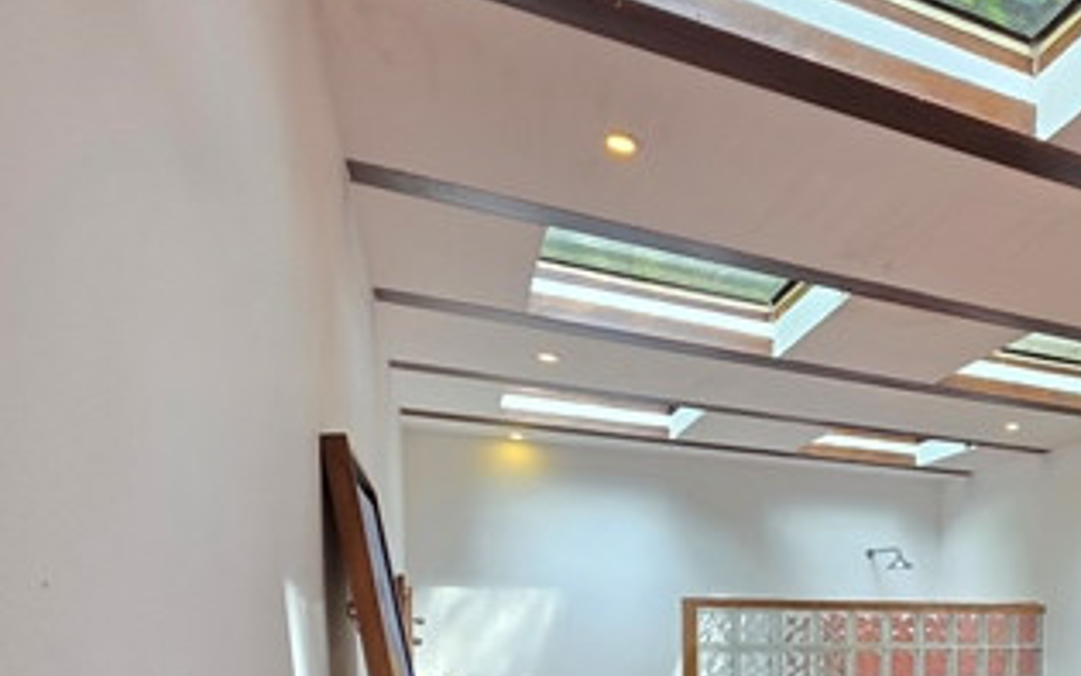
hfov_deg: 56.6
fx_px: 825
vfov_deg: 38.7
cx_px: 988
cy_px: 697
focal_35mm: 28
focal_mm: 2.2
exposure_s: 1/120
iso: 100
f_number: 1.9
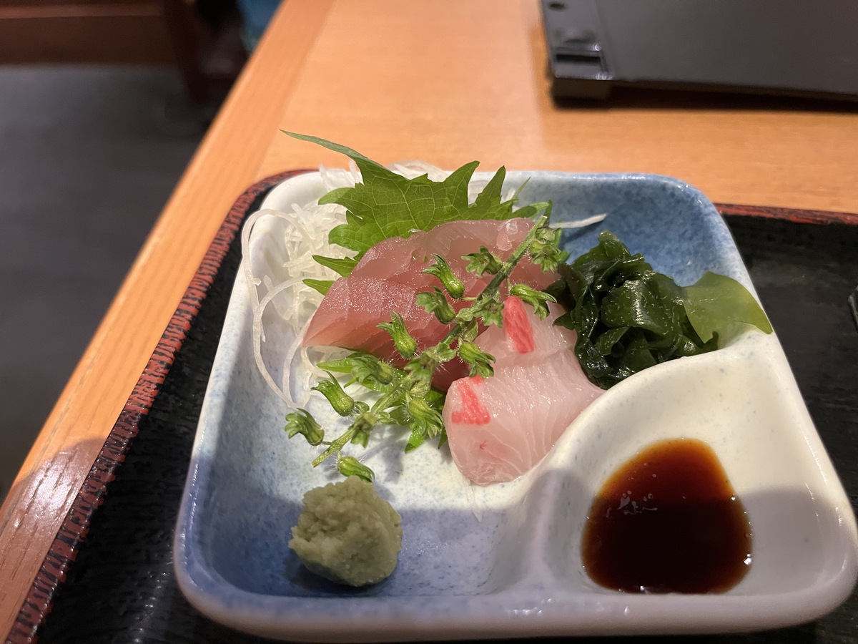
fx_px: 644
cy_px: 322
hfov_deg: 67.3
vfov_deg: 53.1
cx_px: 429
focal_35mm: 26
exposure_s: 1/50
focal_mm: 5.1
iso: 400
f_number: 1.6
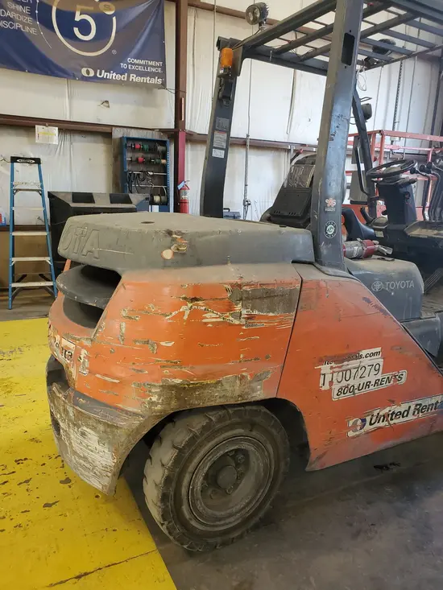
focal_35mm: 26
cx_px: 222
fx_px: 444
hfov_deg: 53.1
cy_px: 295
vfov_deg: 67.3
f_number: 2.4
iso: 200
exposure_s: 1/120
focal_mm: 4.3
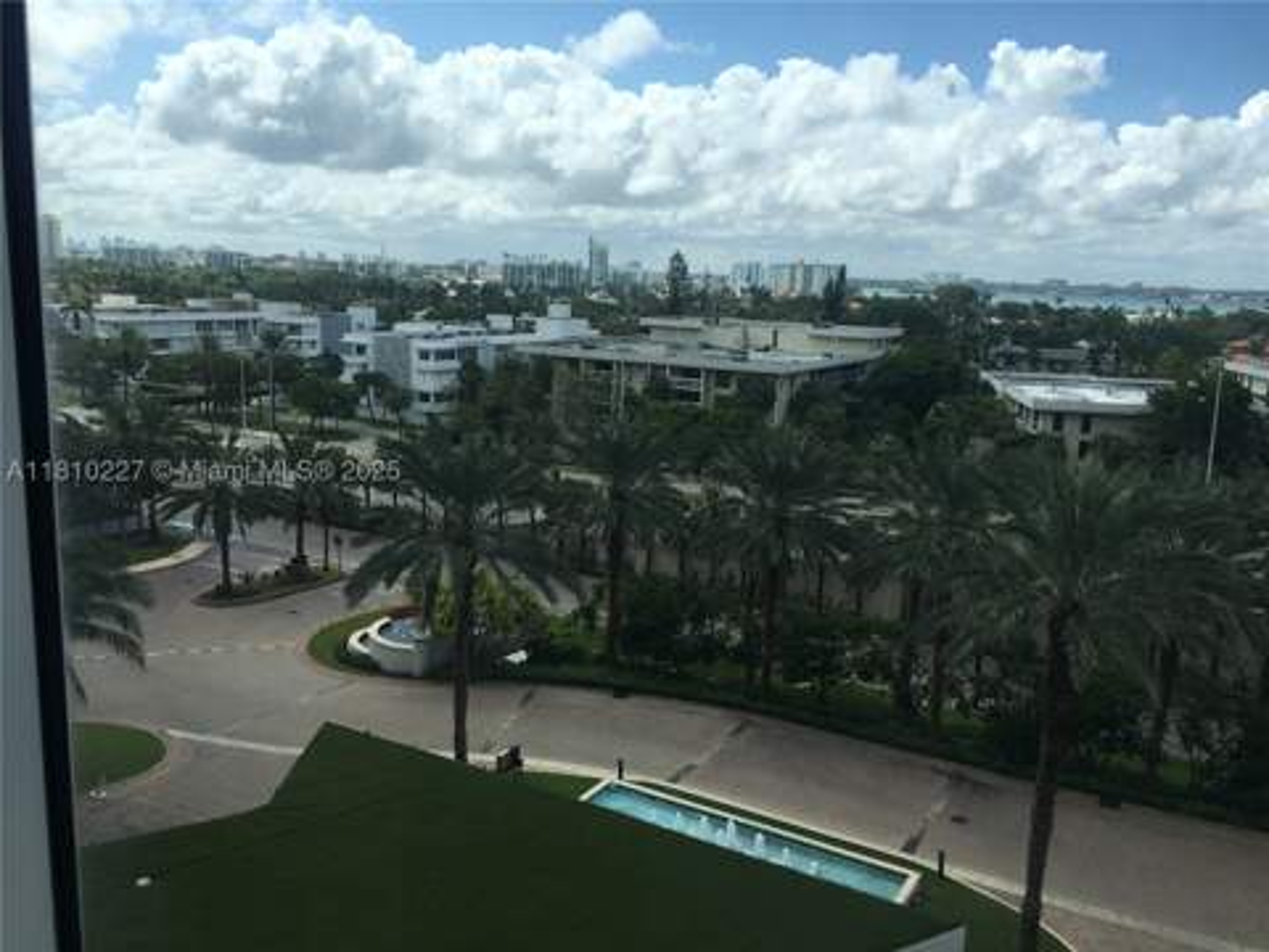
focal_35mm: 29
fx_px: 1063
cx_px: 634
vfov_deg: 48.2
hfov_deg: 61.7
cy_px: 476
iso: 25
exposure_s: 1/1115
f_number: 2.2
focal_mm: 4.15
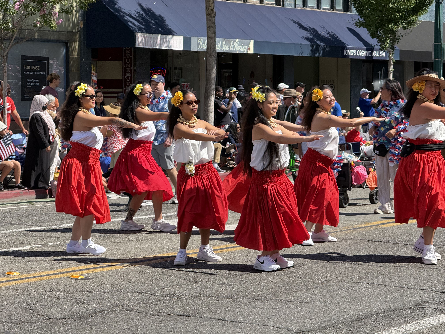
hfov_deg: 16.4
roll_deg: -0.4
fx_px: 1543
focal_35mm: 120
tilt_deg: -2.2
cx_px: 222
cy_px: 167
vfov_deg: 12.3
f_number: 2.8
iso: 64
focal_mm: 15.66
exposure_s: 1/674
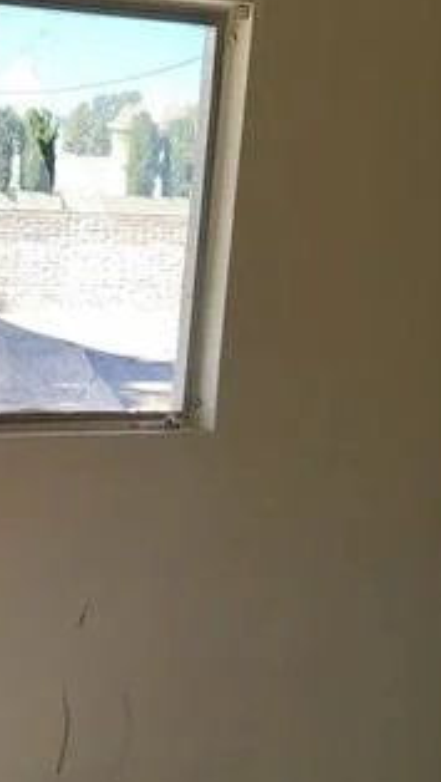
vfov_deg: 39.8
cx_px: -37
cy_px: 428
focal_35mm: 52
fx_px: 1079
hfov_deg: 21.9
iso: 20
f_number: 1.8
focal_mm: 7
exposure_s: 1/196
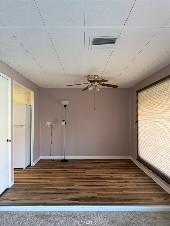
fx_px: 157
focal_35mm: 24
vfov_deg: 71.6
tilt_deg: +1.3
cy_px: 113
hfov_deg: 56.8
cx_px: 85
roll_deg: +0.0
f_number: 1.78
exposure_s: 1/120
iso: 200
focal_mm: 6.76
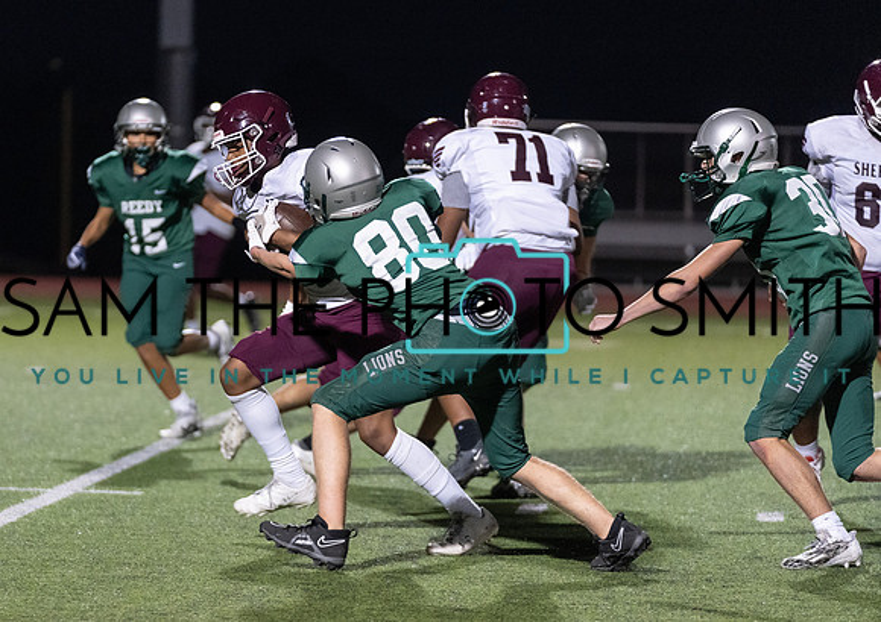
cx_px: 308
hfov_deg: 9.6
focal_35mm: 209
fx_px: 5215
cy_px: 293
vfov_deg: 6.8
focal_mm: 161
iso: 4000
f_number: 2.8
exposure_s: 1/1000
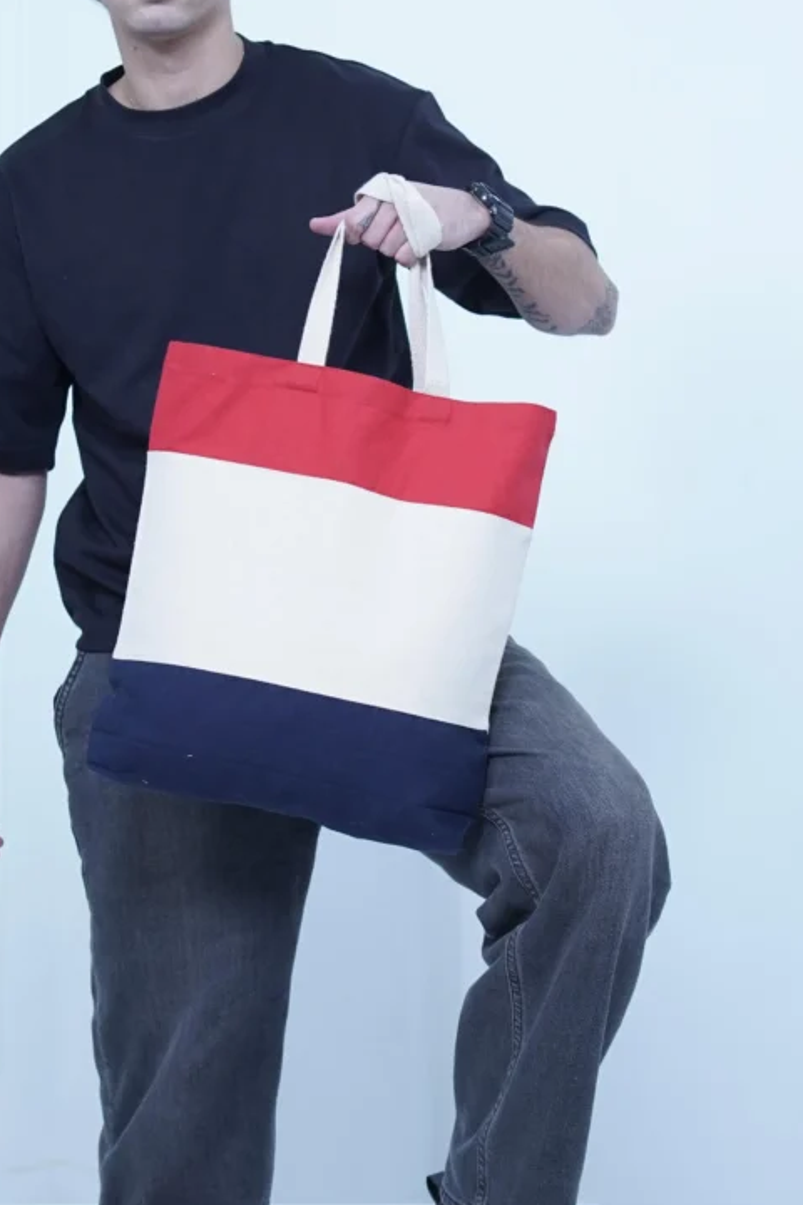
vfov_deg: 27.3
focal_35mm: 74
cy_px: 467
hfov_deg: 18.4
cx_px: 372
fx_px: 2476
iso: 500
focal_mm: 35
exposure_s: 1/200
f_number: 3.2
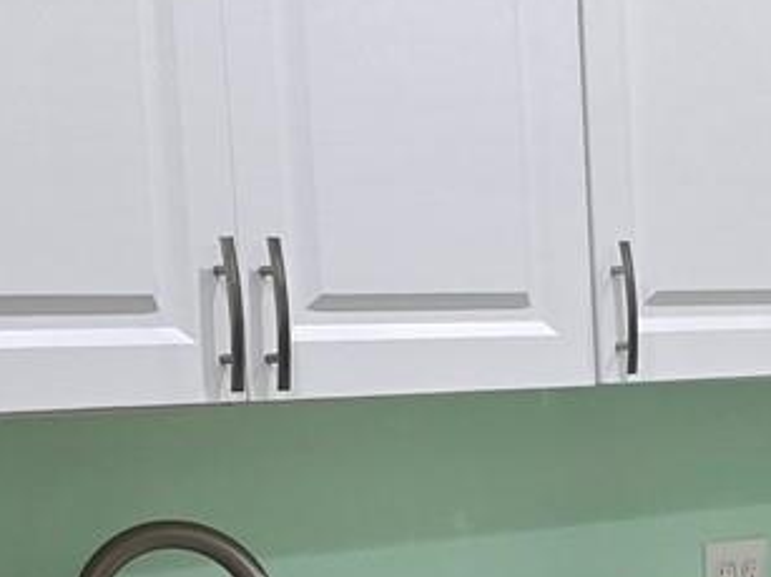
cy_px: 748
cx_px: 856
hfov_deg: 15.9
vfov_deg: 12.0
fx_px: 2672
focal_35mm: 120
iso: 160
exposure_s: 1/120
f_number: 1.7
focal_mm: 6.3
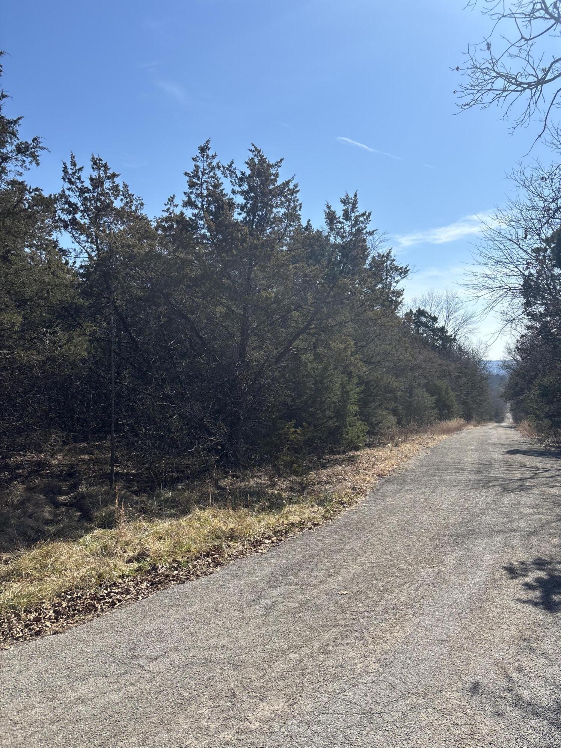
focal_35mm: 26
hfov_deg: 53.1
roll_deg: +4.7
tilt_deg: -2.2
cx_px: 280
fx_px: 562
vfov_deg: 67.3
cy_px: 374
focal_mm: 5.96
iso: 50
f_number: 1.6
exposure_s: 1/4255
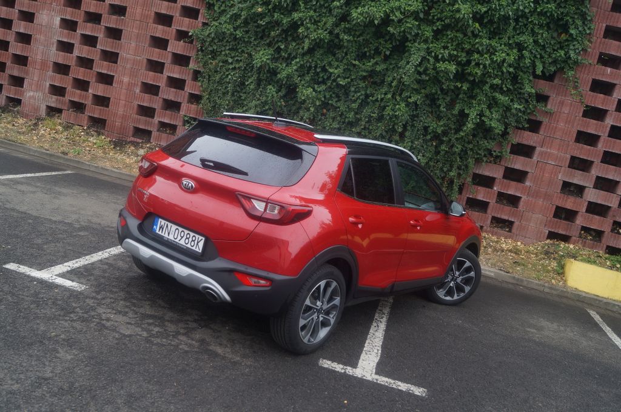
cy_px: 206
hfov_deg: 57.3
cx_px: 310
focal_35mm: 33
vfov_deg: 39.8
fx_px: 568
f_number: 4
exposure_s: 1/60
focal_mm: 22
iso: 100
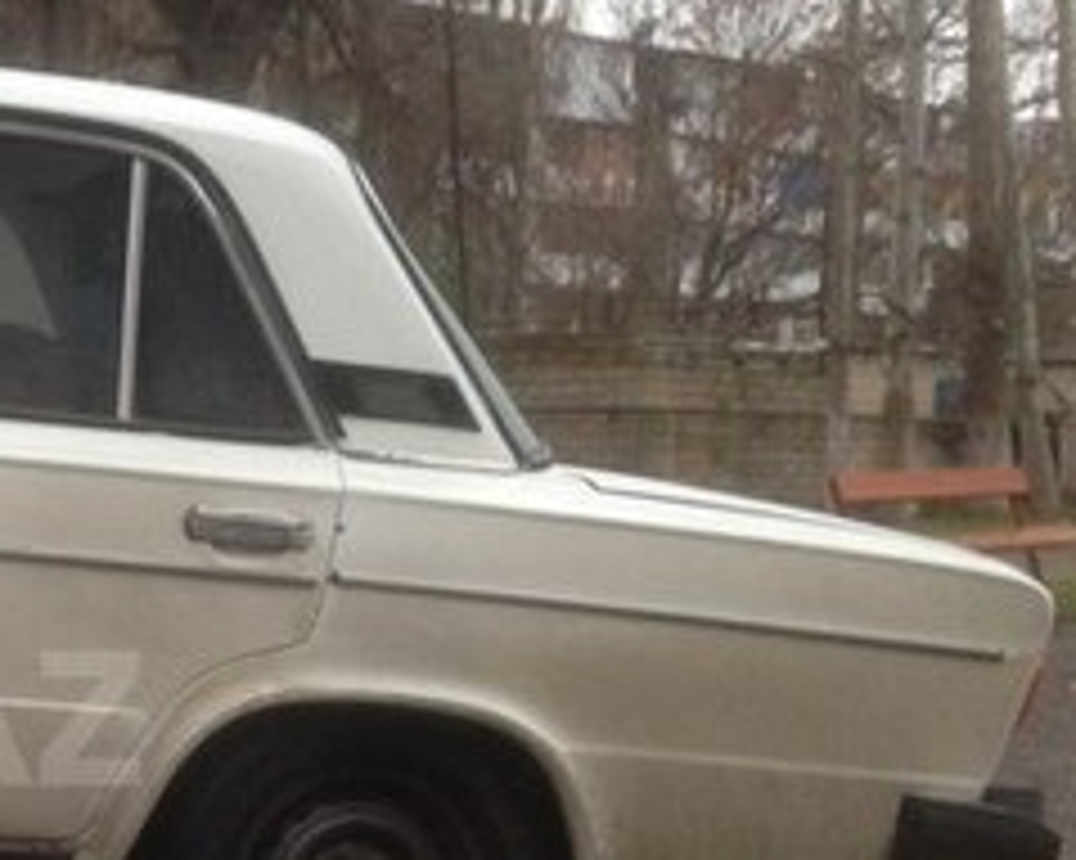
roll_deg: -1.7
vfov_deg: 17.1
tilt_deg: -4.5
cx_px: -320
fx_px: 2833
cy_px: 718
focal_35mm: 89
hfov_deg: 19.8
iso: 80
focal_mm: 4.12
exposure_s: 1/120
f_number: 2.4
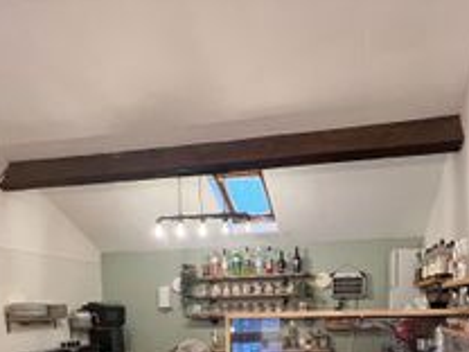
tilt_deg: -5.0
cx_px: 282
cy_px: 332
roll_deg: +0.9
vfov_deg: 47.8
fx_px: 339
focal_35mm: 25
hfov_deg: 68.7
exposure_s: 1/50
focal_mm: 1.57
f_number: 1.8
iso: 320
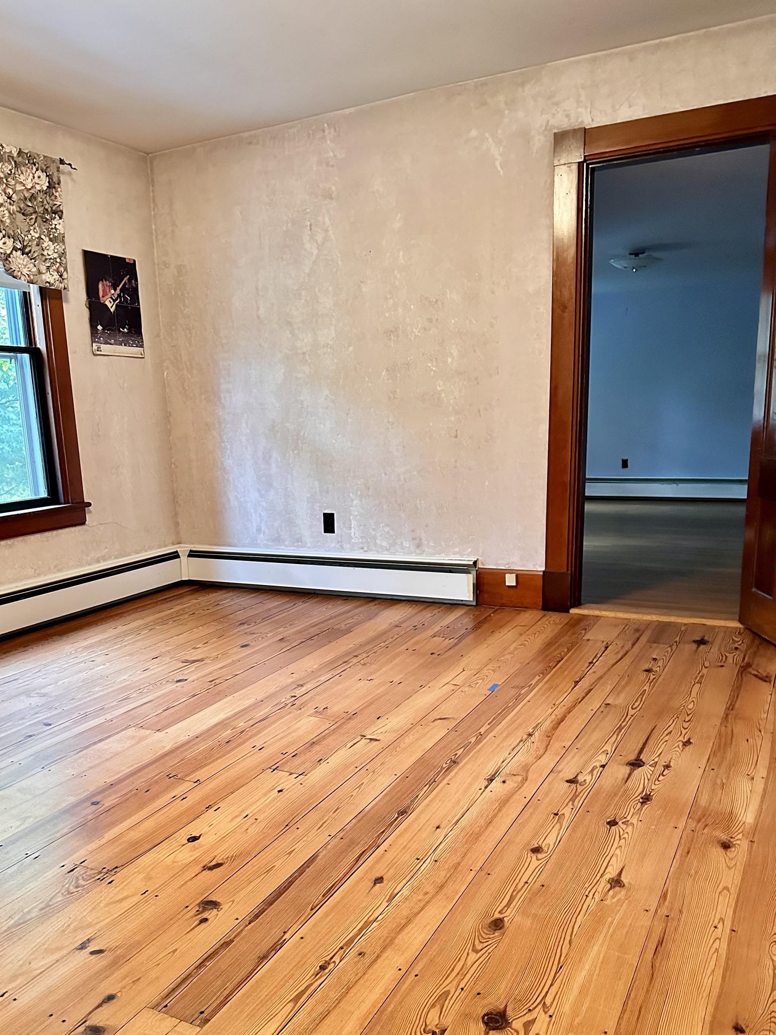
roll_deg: +1.9
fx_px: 867
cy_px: 605
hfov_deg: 47.9
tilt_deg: -12.0
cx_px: 308
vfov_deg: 61.3
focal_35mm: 29
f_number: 1.78
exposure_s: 1/40
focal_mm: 6.86
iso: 1000
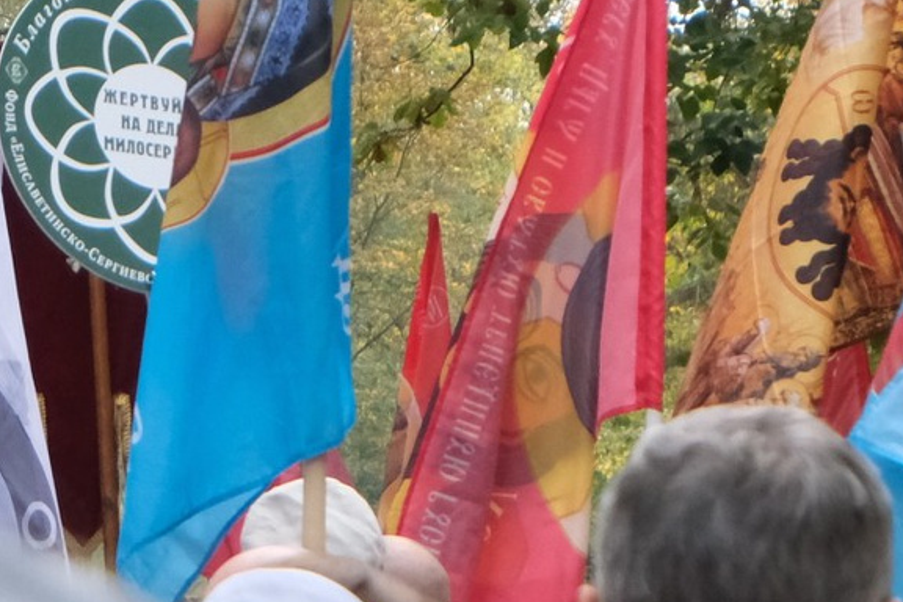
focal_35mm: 302
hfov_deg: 6.7
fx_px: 7575
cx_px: -452
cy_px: 529
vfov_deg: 4.5
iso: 2500
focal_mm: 45
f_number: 5.6
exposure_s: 1/1000
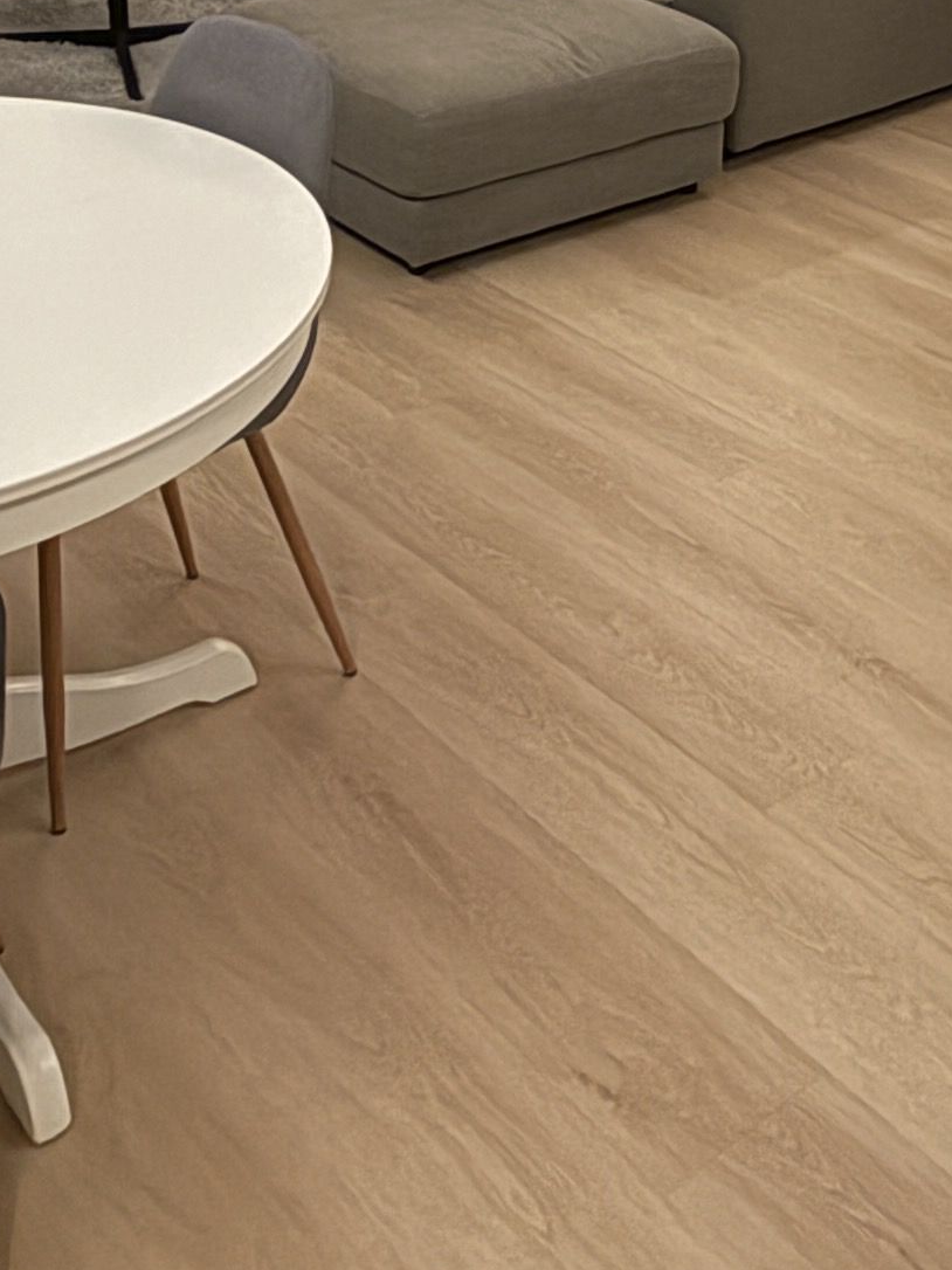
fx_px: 1908
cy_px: 46
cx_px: 646
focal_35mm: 52
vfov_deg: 34.1
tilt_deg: -17.8
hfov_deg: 27.8
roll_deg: -2.7
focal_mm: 2.22
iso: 800
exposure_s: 1/59
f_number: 2.2
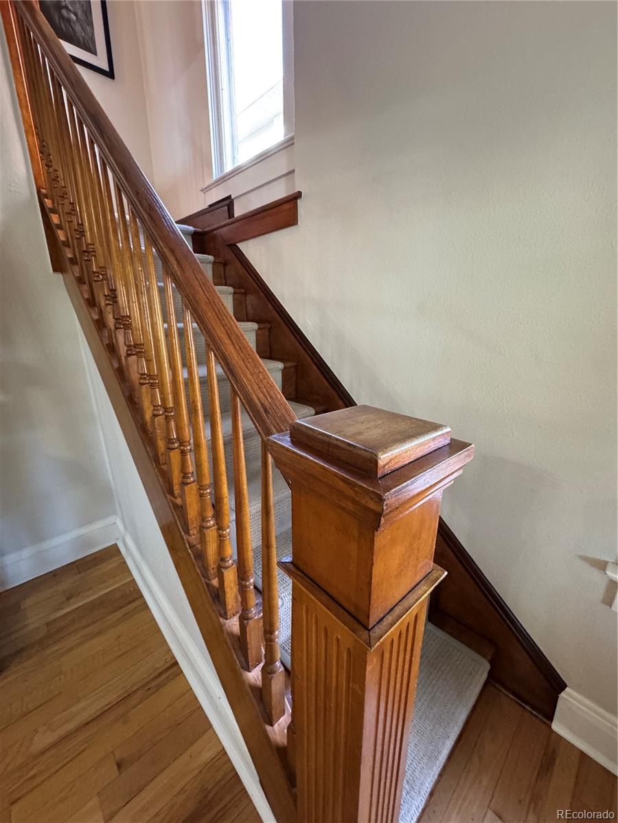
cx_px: 309
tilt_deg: -16.1
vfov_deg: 102.1
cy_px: 412
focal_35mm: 14
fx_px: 333
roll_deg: +0.5
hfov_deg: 85.7
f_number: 2.2
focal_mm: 2.22
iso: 800
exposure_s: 1/60
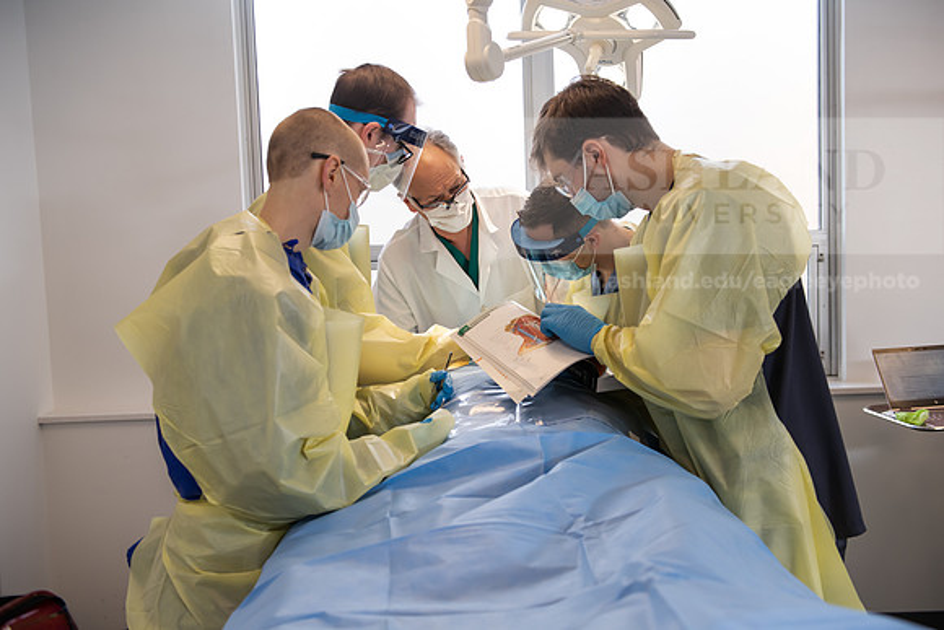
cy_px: 315
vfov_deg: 38.9
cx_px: 472
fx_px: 892
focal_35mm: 34
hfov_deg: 55.8
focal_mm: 34
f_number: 4
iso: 500
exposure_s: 1/200
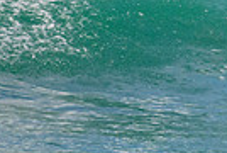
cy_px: -125
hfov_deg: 0.6
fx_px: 21840
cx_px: 429
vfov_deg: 0.4
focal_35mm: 3456
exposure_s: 1/2000
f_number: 11
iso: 2200
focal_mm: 800
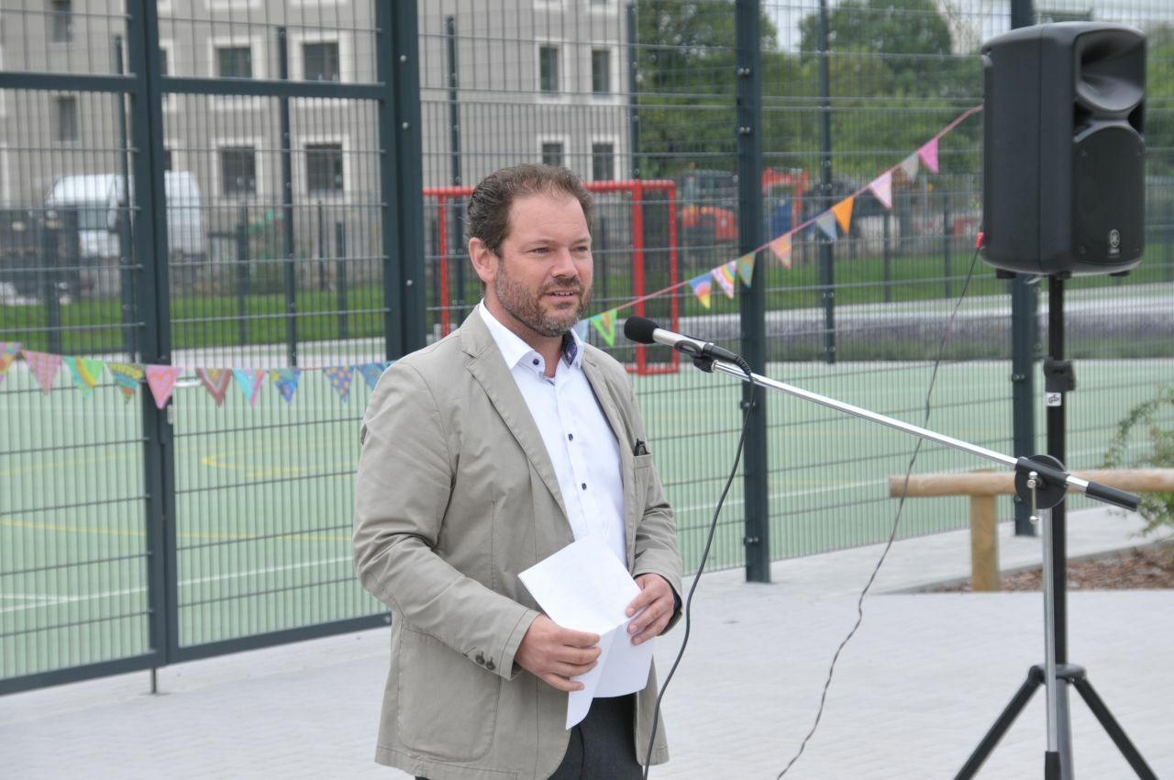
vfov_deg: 11.4
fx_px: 3908
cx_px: 587
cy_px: 390
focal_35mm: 120
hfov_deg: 17.1
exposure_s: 1/200
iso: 200
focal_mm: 80
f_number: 7.1
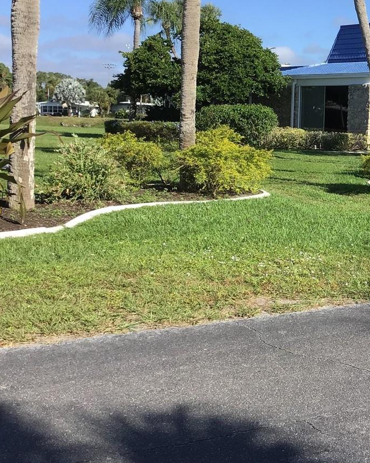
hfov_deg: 25.2
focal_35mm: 57
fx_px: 780
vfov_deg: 32.8
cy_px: 157
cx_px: 381
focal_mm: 3.3
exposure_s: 1/1116
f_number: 2.4
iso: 25
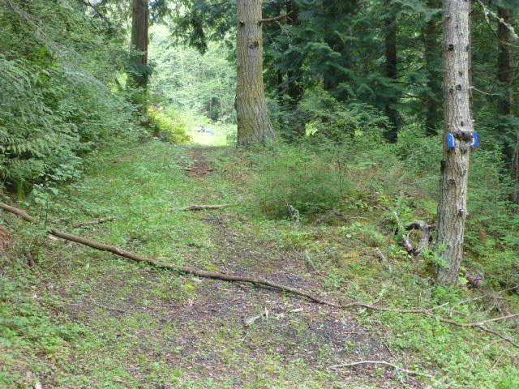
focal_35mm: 54
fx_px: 810
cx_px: 260
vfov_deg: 27.0
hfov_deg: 35.5
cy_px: 194
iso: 800
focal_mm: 9.7
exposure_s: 1/50
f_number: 4.6
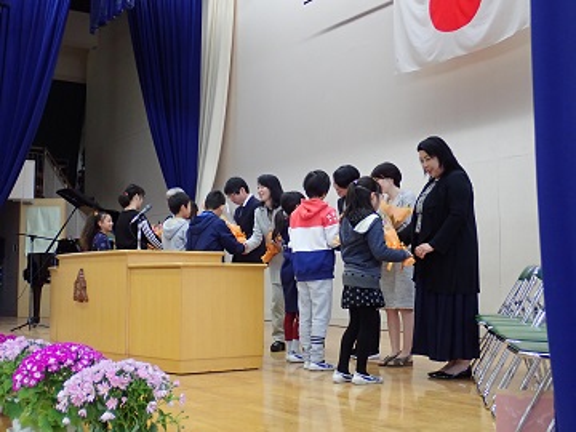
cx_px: 288
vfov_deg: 31.5
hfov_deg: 41.2
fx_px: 765
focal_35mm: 46
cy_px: 216
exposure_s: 1/50
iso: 500
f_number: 3.1
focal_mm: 8.41
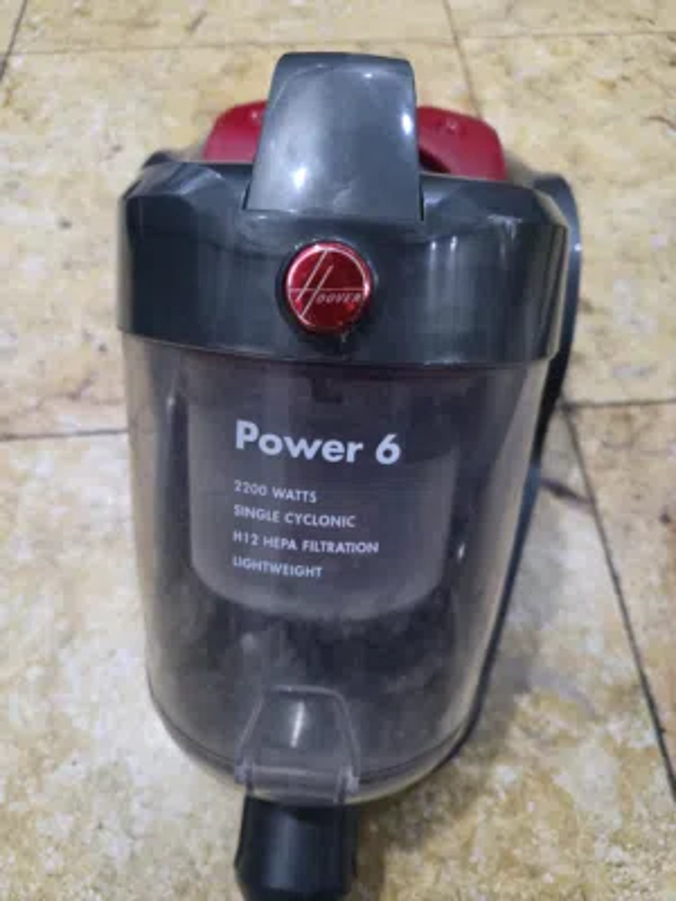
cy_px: 450
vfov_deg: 73.9
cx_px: 338
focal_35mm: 23
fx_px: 599
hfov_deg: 58.9
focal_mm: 6.3
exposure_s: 1/100
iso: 1000
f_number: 1.7
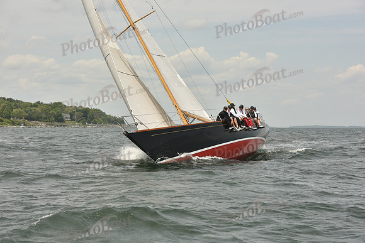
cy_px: 122
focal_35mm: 70
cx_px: 182
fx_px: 710
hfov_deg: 28.8
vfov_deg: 19.5
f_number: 9
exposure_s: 1/1600
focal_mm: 70
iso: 400
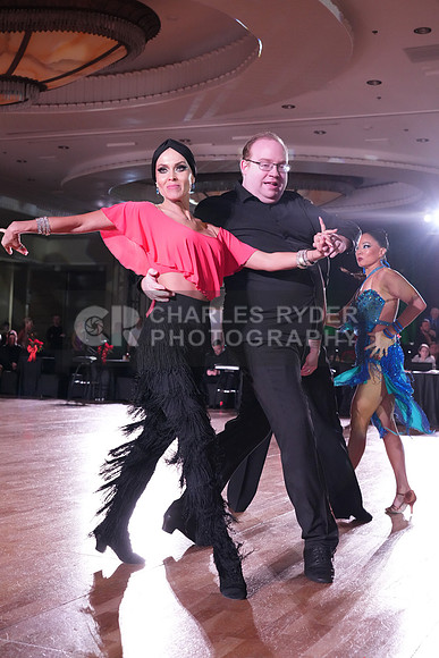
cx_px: 220
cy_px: 329
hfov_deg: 28.1
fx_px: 877
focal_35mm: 48
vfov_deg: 41.1
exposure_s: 1/320
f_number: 5
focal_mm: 48
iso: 5000
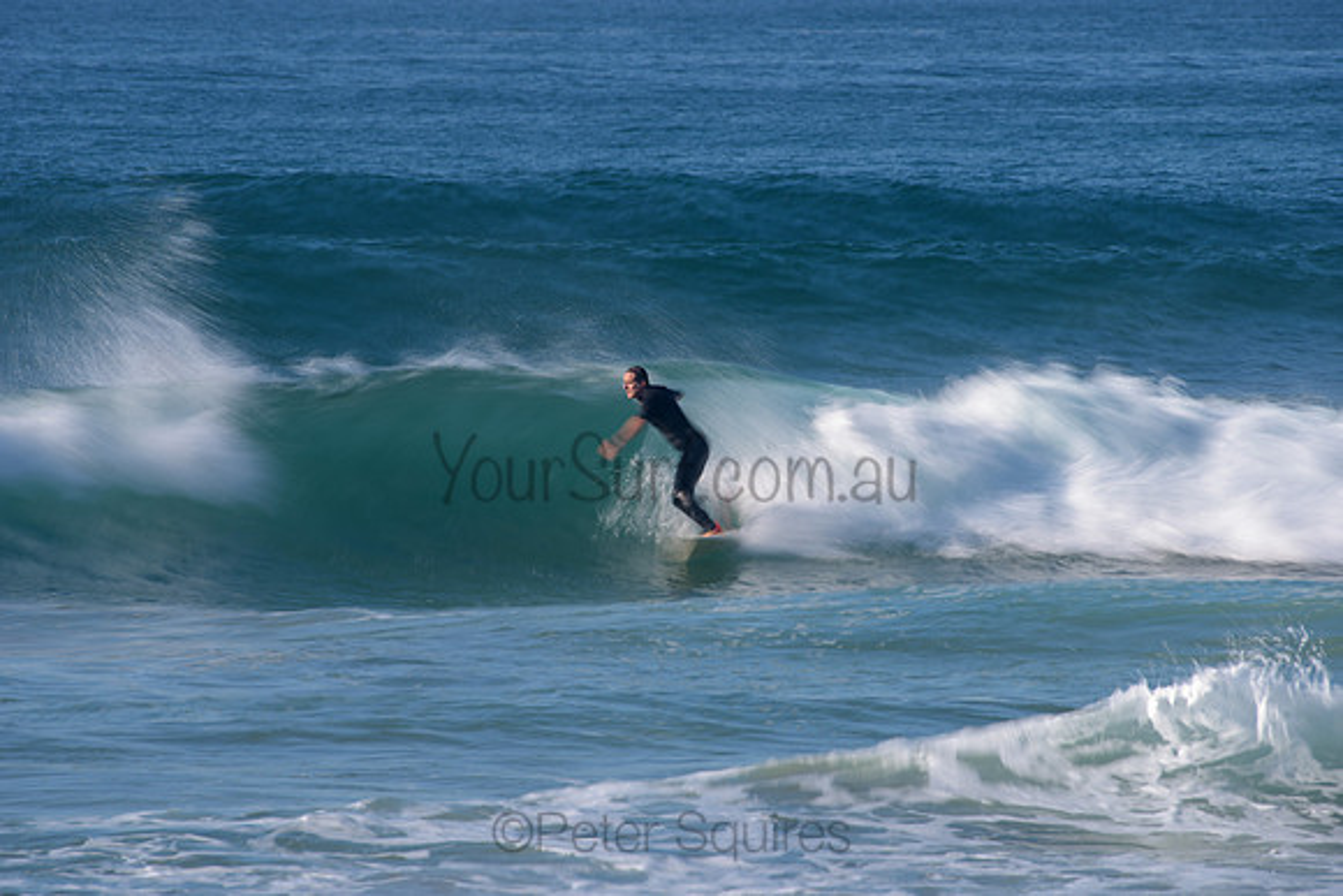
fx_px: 18656
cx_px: 672
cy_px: 448
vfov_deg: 2.8
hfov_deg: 4.1
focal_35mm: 500
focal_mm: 500
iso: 31
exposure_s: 1/13
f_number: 14
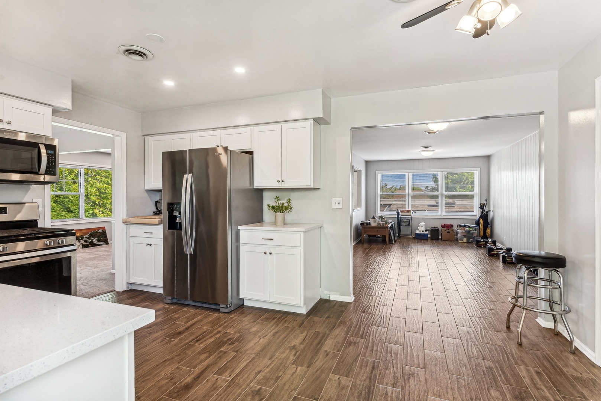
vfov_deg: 70.5
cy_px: 200
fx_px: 284
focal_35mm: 17
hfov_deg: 93.3
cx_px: 300
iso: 200
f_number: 8
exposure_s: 1/13
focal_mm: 17
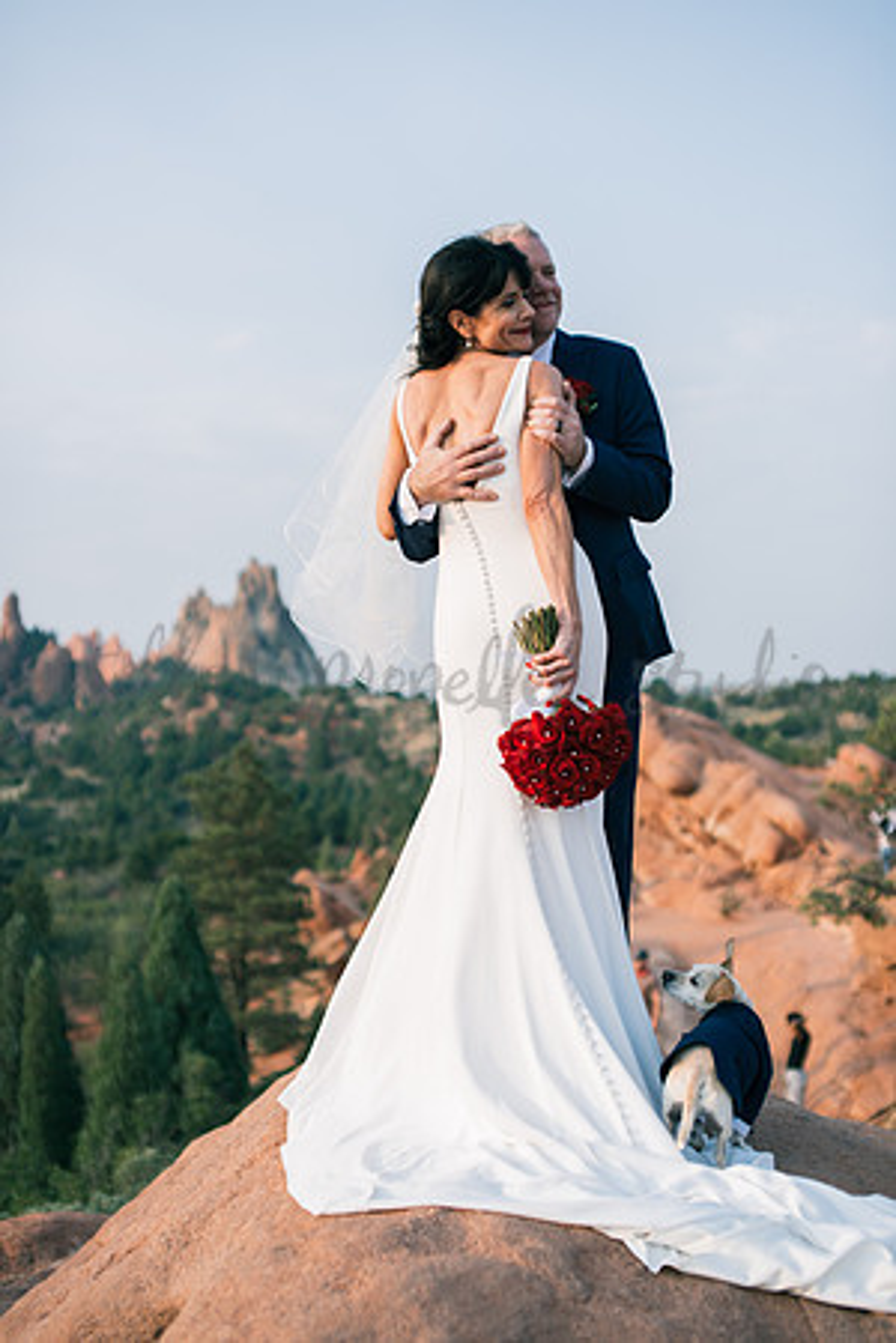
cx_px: 448
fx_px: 1867
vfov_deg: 39.6
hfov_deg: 27.0
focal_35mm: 50
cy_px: 672
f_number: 2.5
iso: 125
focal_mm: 50
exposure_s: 1/1000
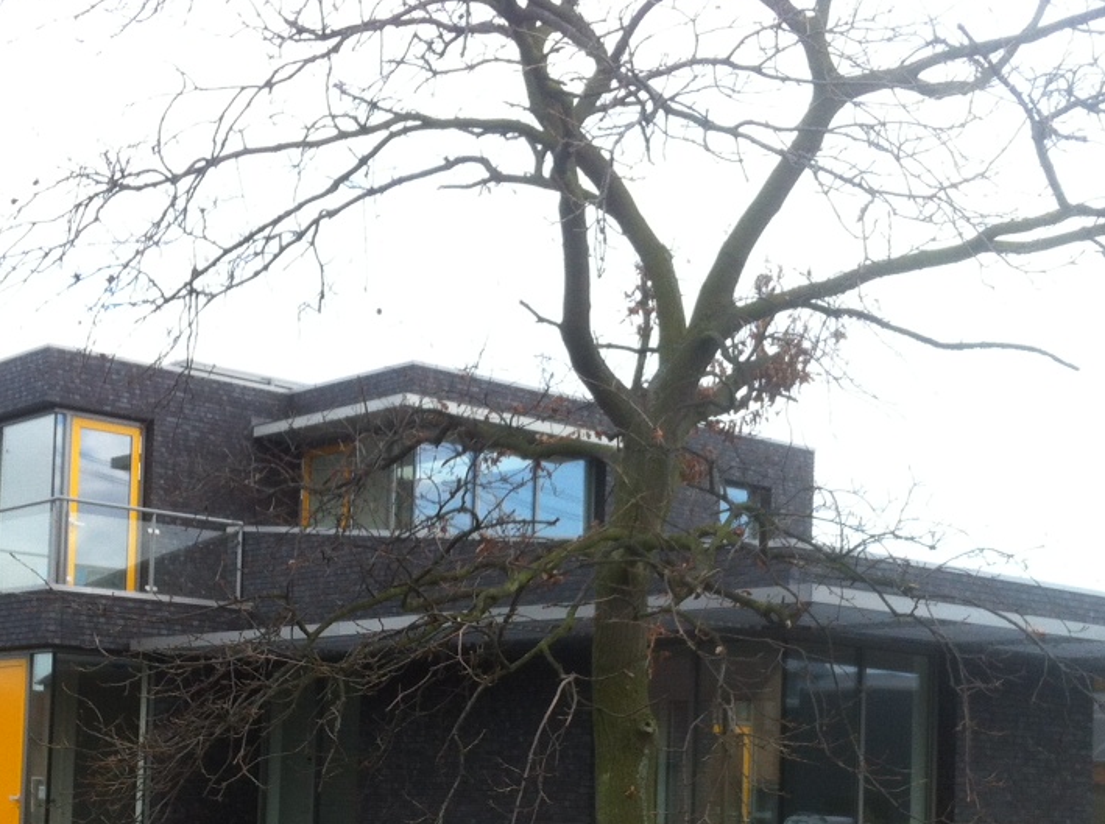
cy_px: 718
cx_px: 458
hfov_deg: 30.3
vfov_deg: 22.4
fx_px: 2039
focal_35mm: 64
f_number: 2.8
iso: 80
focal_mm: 3.85
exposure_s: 1/249
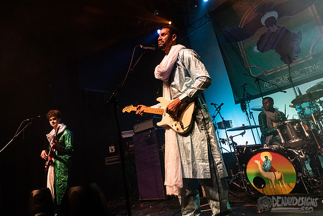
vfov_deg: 49.2
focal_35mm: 26
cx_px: 147
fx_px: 235
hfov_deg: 68.9
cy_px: 98
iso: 2500
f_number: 3.2
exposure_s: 1/250
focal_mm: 24
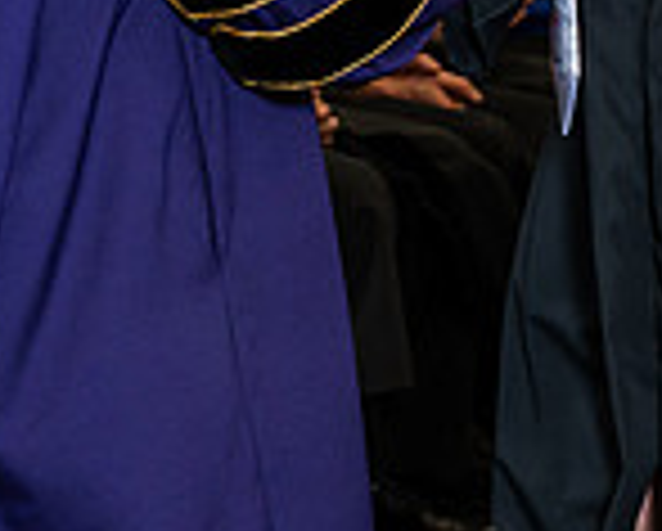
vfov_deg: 5.9
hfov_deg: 7.5
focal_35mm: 259
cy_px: -254
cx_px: 338
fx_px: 5081
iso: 1250
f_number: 4.5
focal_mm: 70
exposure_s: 1/200
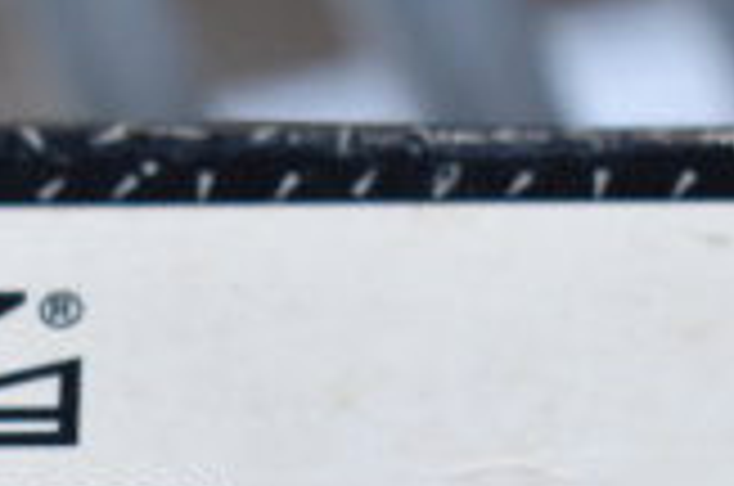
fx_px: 4579
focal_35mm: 225
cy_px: 839
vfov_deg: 6.0
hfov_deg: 9.1
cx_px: -45
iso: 560
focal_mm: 40
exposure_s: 1/60
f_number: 5
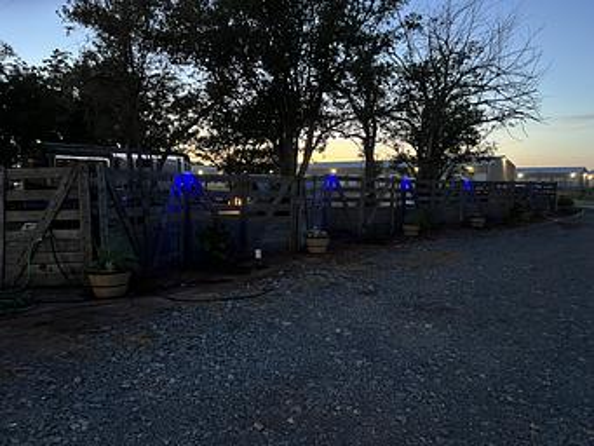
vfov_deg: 53.1
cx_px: 297
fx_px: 446
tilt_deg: -5.7
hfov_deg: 67.3
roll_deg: -0.7
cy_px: 223
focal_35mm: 26
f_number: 1.5
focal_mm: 5.7
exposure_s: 1/30
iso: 640
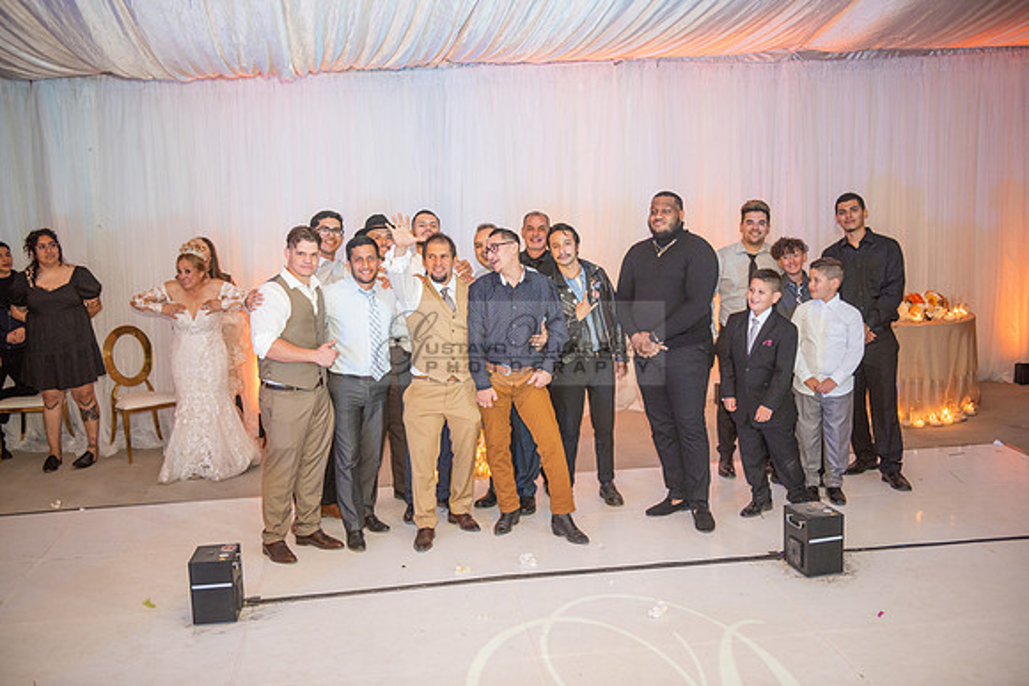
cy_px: 343
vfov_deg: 35.1
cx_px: 514
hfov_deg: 50.7
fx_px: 1086
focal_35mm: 38
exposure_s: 1/160
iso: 1000
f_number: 2.8
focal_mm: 38
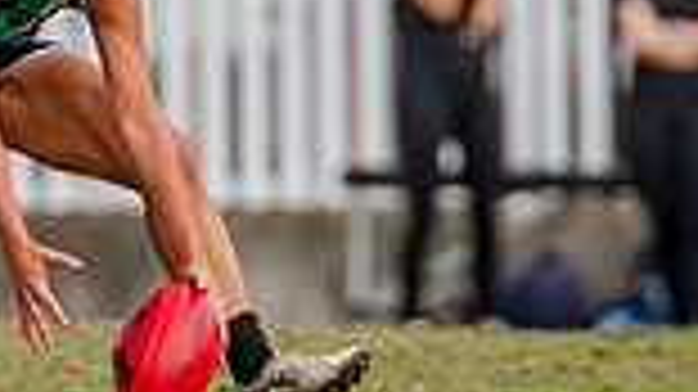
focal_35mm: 2071
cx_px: -347
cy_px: -89
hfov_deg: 1.0
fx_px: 38311
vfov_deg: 0.6
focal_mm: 420
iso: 800
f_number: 5
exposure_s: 1/1600
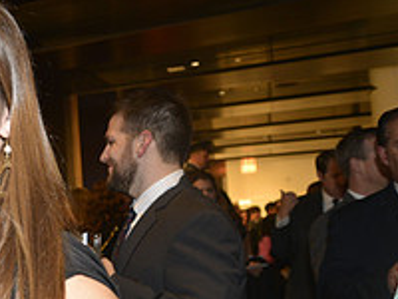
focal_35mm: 67
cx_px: -147
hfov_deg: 24.5
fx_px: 770
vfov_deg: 21.7
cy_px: 224
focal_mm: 24
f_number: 4
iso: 800
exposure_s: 1/60
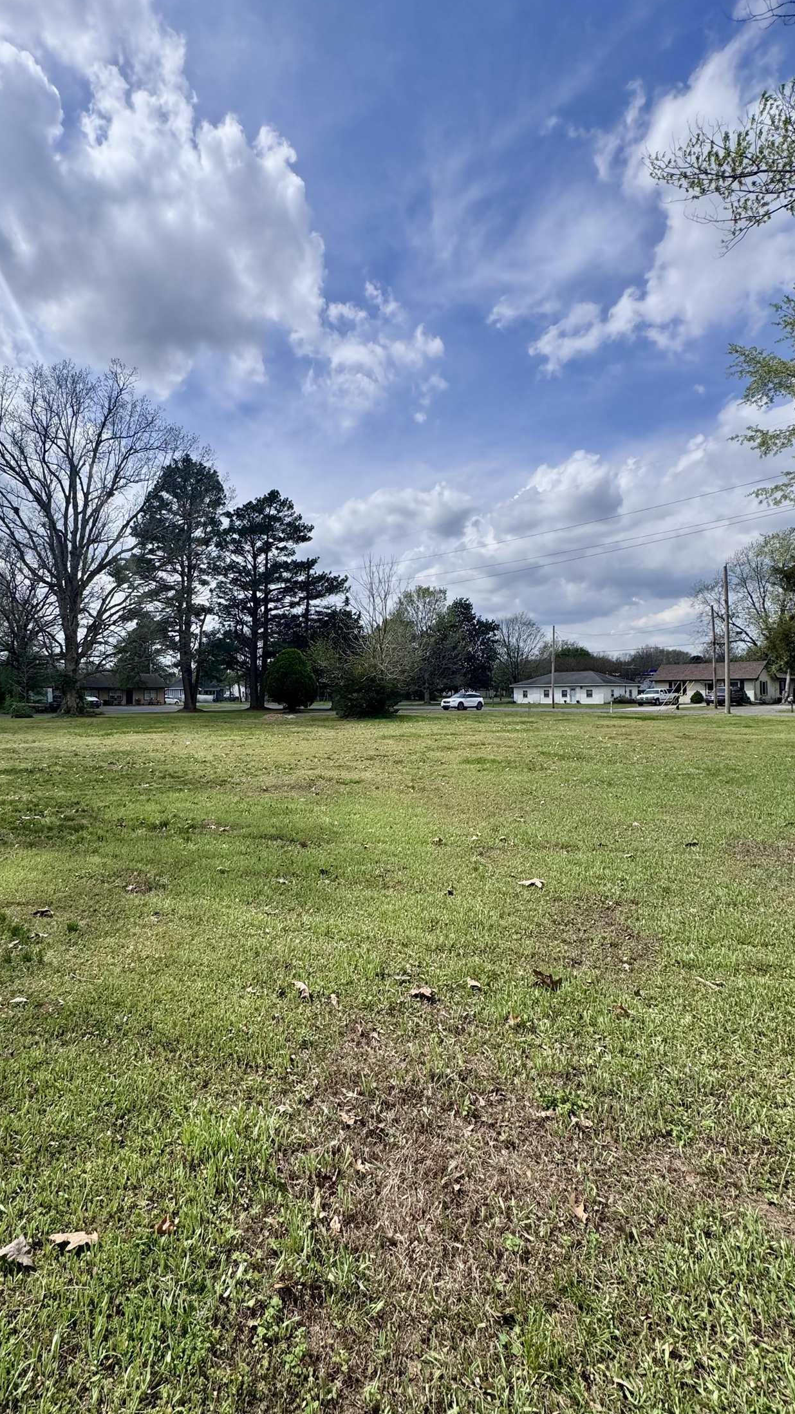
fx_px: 600
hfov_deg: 66.4
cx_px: 313
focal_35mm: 16
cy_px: 683
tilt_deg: +0.6
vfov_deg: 99.3
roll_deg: +0.5
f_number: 2.2
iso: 50
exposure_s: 1/3390
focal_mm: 2.22
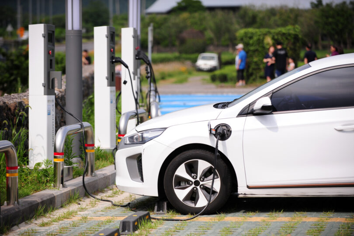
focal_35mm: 135
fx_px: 1327
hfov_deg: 15.2
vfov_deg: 10.1
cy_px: 118
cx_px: 177
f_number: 4
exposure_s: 1/8000
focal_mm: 135
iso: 500
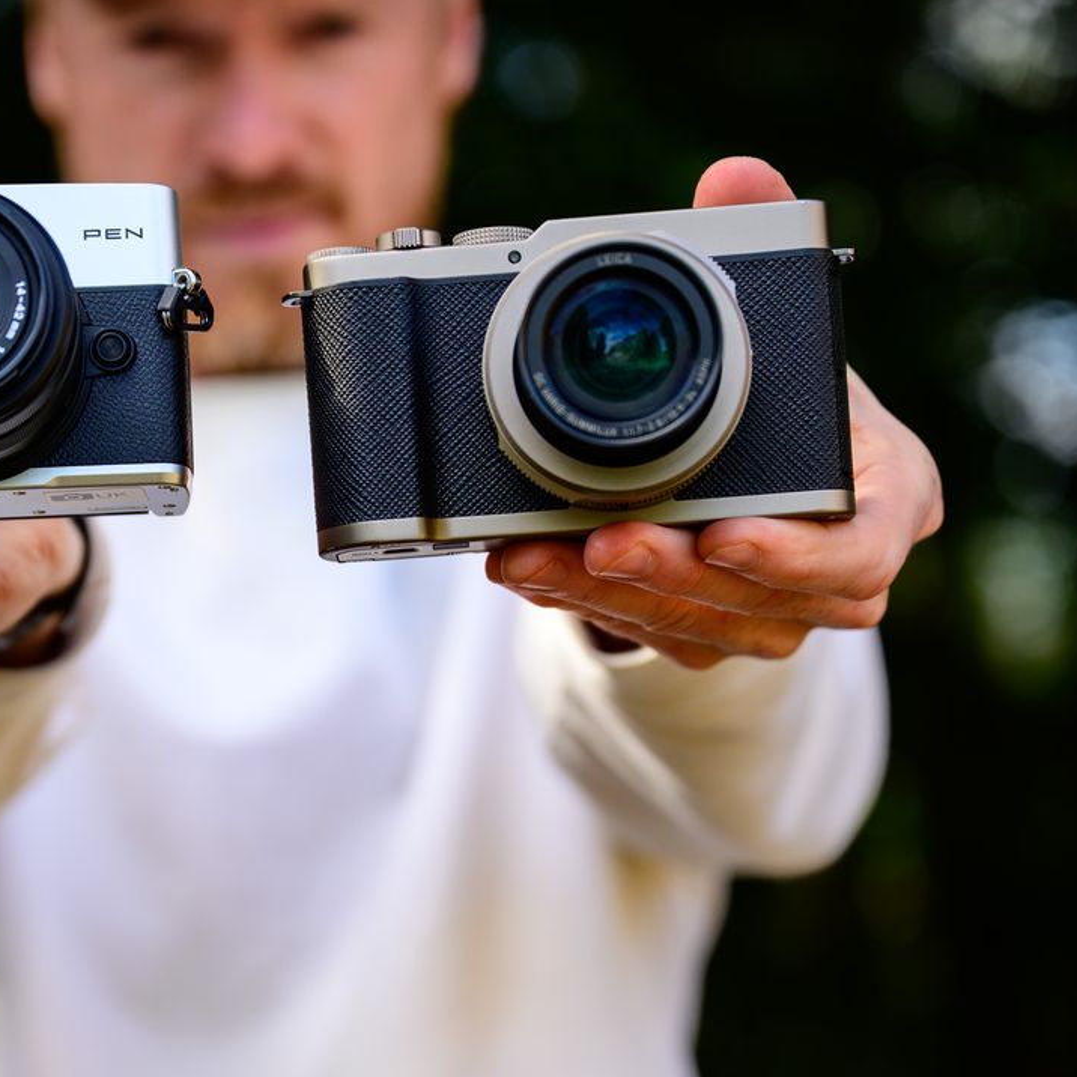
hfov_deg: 13.5
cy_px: 774
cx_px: 304
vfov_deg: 13.5
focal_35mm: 129
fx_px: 4541
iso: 200
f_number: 3.2
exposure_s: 1/500
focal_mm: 70
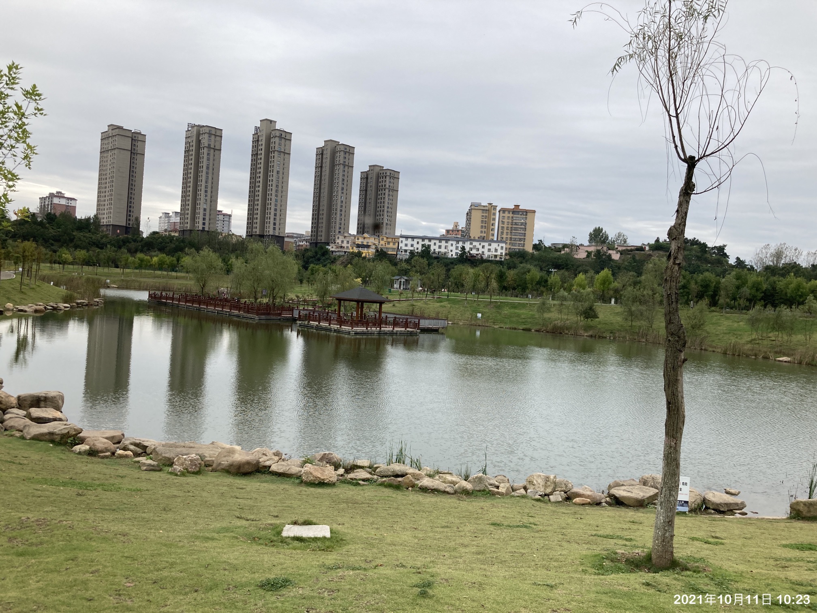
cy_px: 306
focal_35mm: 28
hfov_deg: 63.4
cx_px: 408
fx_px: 661
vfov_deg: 49.7
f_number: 1.8
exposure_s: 1/1297
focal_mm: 3.99
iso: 20
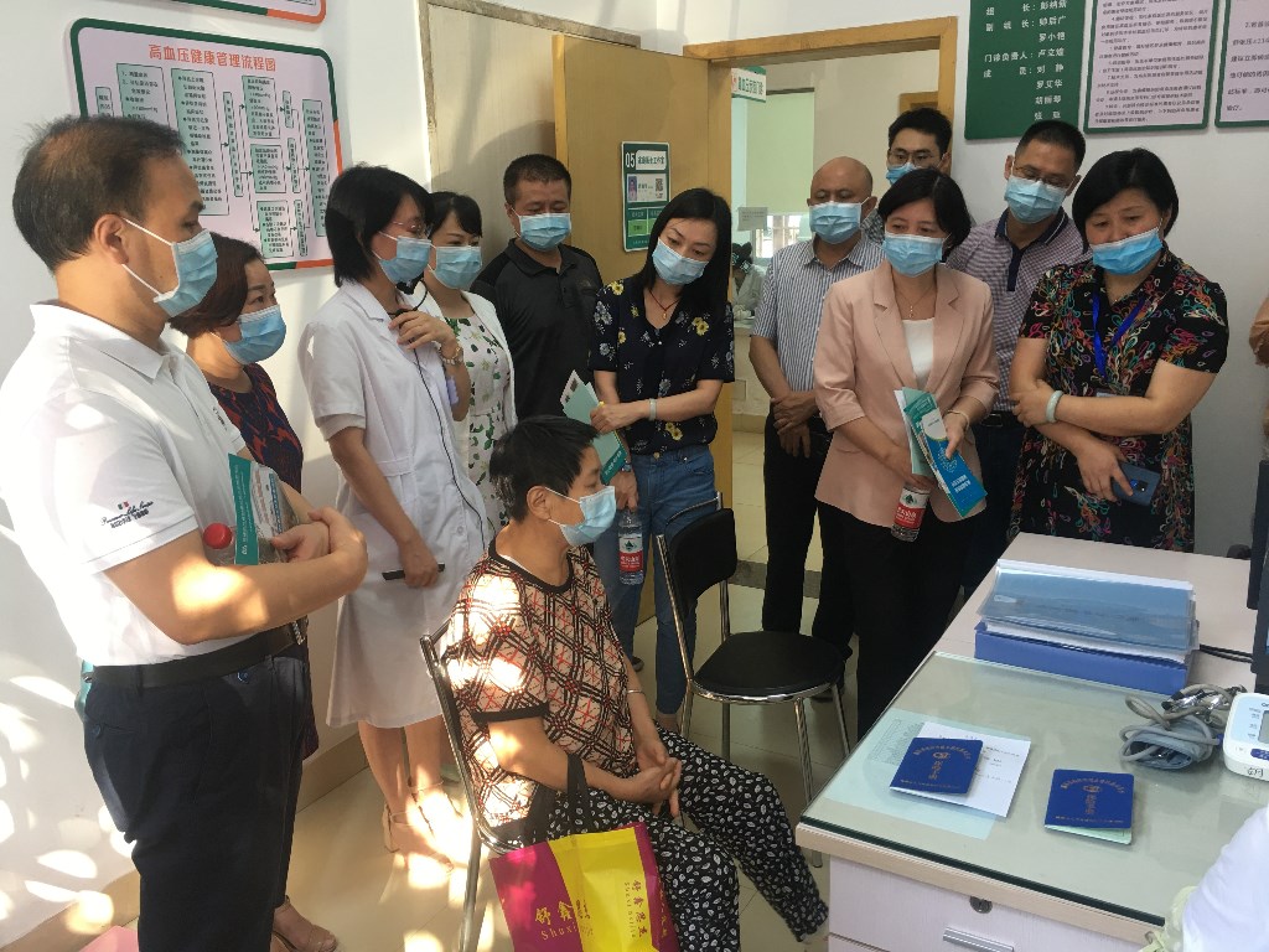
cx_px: 634
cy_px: 476
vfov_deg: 48.2
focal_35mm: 29
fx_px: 1063
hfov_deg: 61.7
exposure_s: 1/17
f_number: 2.2
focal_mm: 4.15
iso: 32
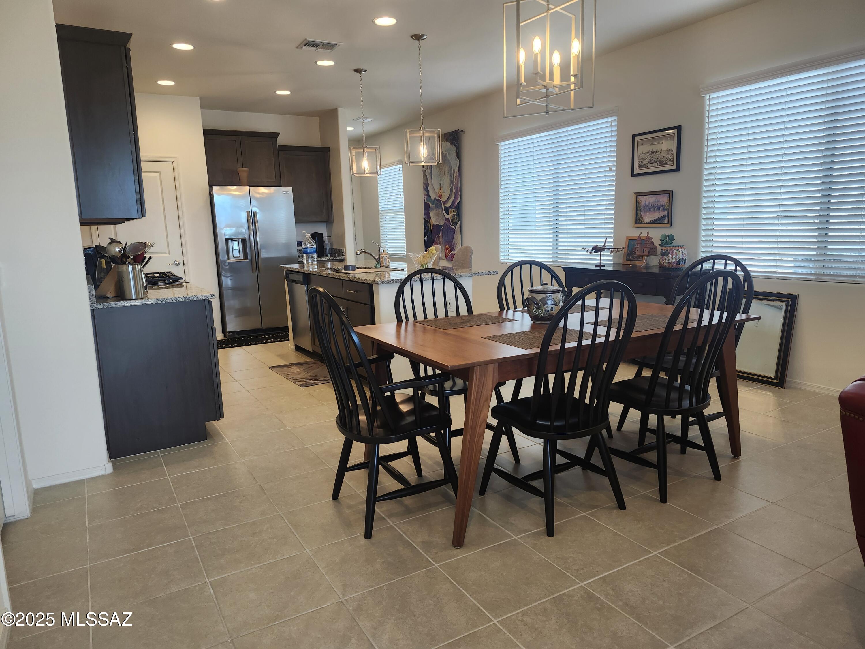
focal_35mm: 23
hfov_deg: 73.9
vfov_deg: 58.9
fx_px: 575
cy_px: 324
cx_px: 432
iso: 125
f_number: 1.8
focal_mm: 5.54
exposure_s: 1/120
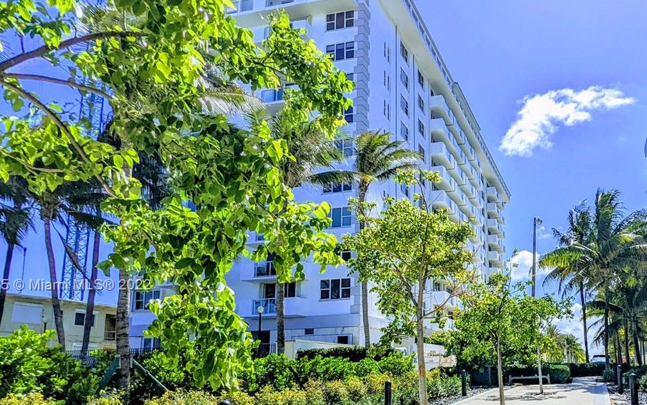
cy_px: 286
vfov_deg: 42.3
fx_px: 511
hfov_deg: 61.1
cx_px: 483
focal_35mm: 29
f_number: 2.2
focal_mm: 2.22
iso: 43
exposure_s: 1/2732
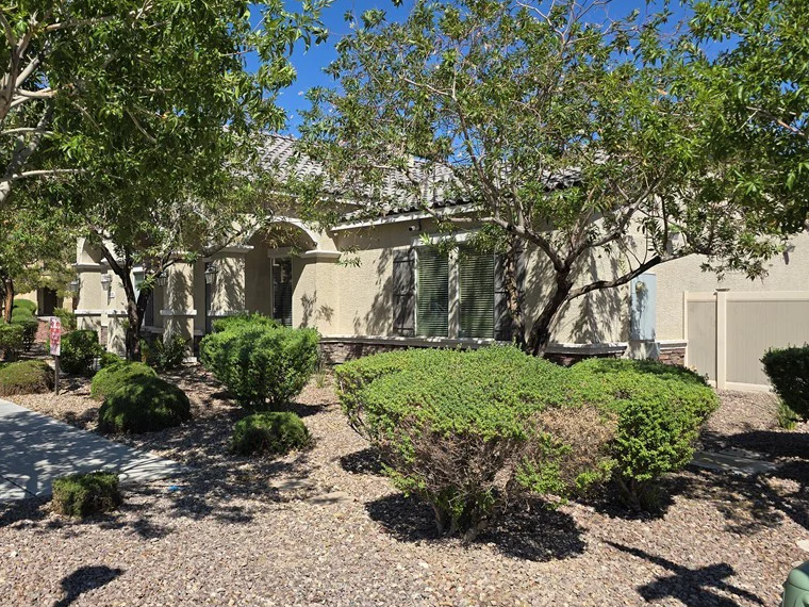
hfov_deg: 57.8
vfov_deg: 45.4
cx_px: 316
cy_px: 323
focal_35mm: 31
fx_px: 724
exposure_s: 1/970
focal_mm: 6.3
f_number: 1.7
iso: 12
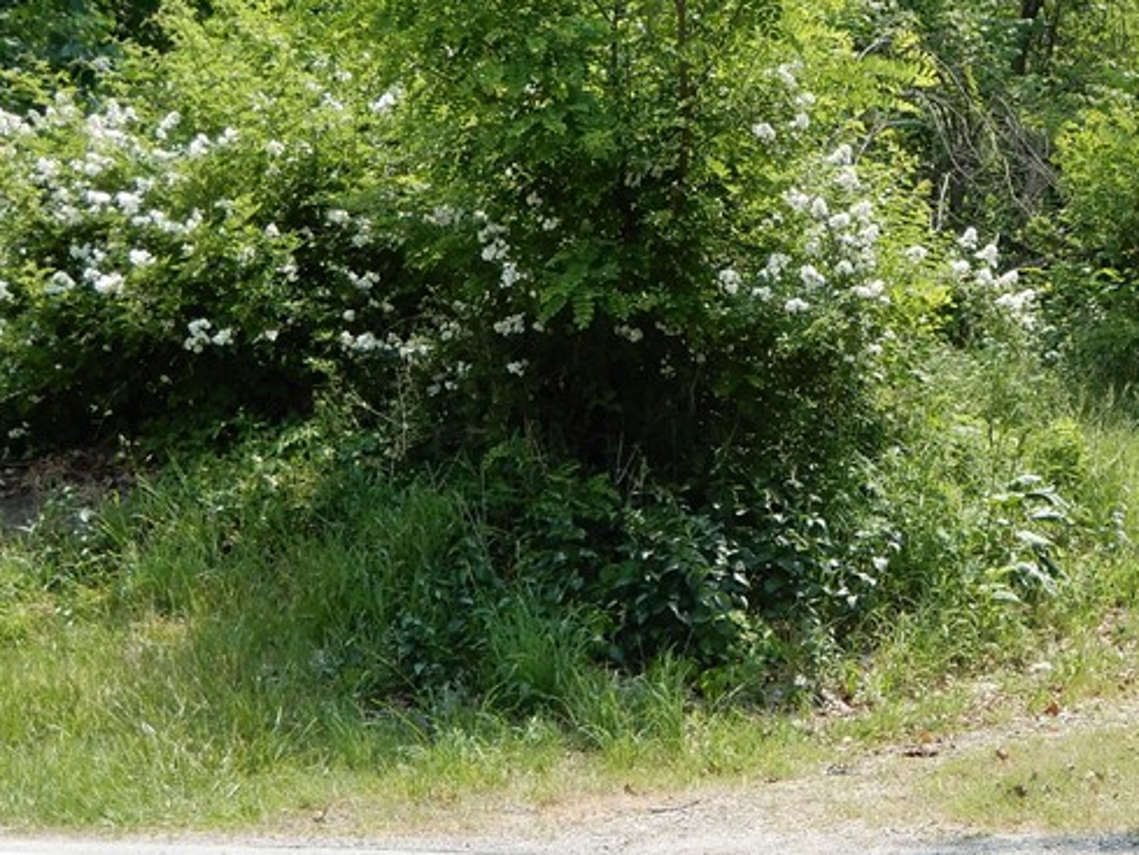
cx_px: 1146
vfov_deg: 10.9
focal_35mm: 136
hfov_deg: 14.3
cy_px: 366
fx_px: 4476
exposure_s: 1/250
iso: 80
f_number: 4.5
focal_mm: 11.6
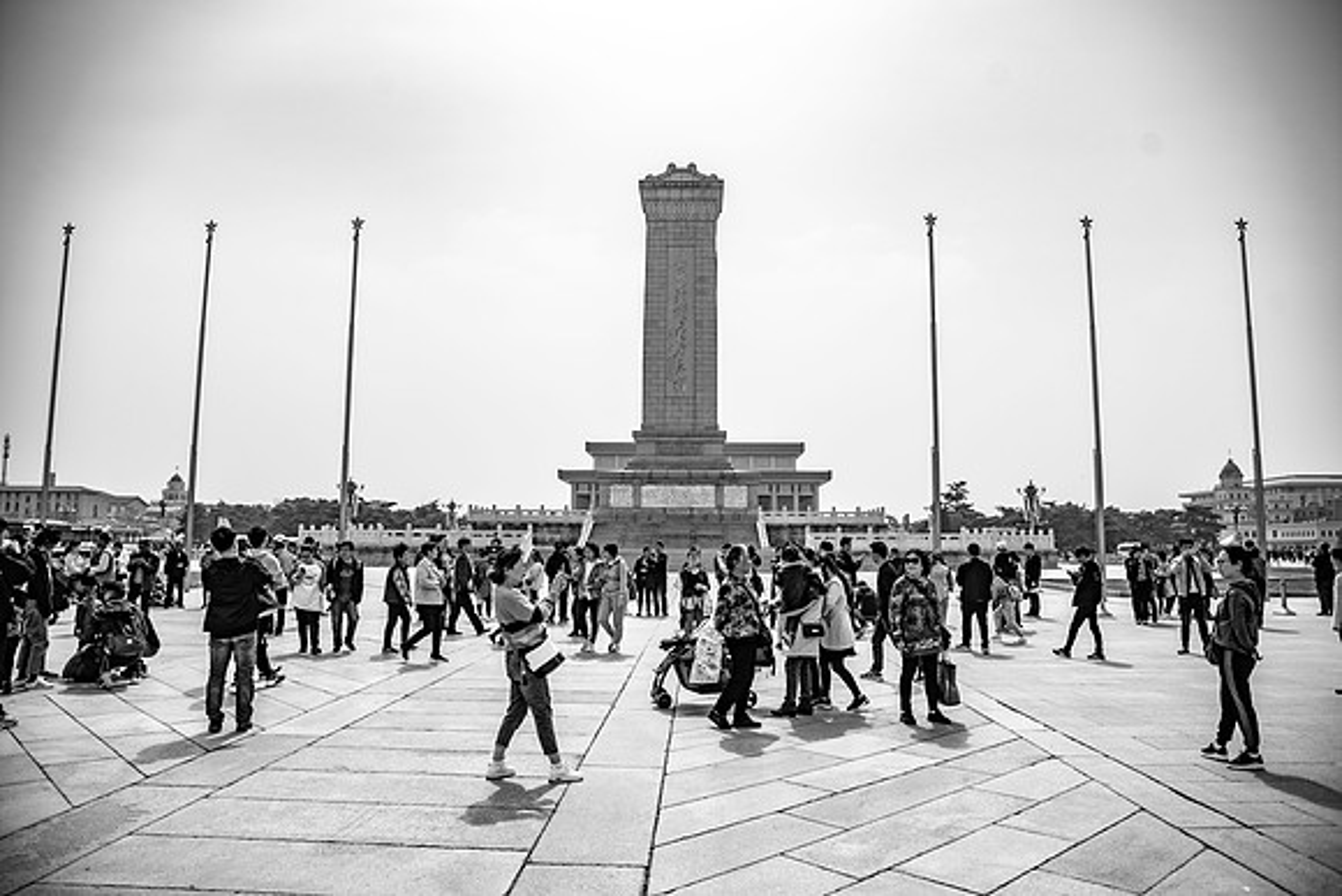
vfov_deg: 53.2
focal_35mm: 24
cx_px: 671
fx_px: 895
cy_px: 448
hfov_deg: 73.7
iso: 100
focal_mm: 24
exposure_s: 1/1250
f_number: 4
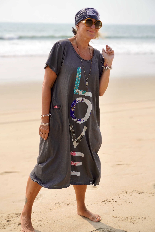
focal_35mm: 57
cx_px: 78
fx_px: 368
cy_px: 116
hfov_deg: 23.8
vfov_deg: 35.1
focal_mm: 38
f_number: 5.6
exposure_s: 1/640
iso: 100
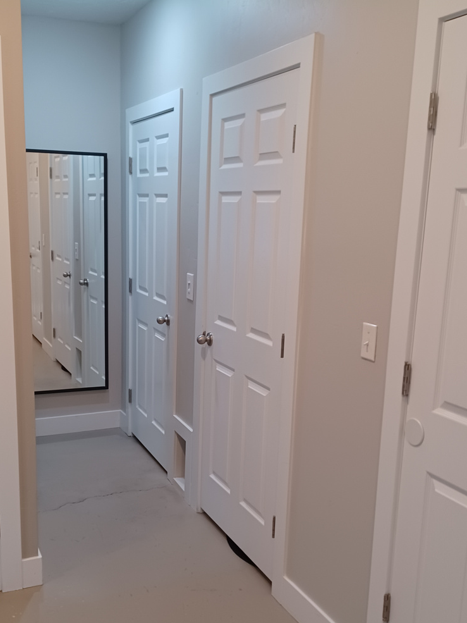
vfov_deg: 47.7
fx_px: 702
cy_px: 366
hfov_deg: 36.7
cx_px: 190
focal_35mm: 39
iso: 320
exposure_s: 1/40
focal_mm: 4.6
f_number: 1.8
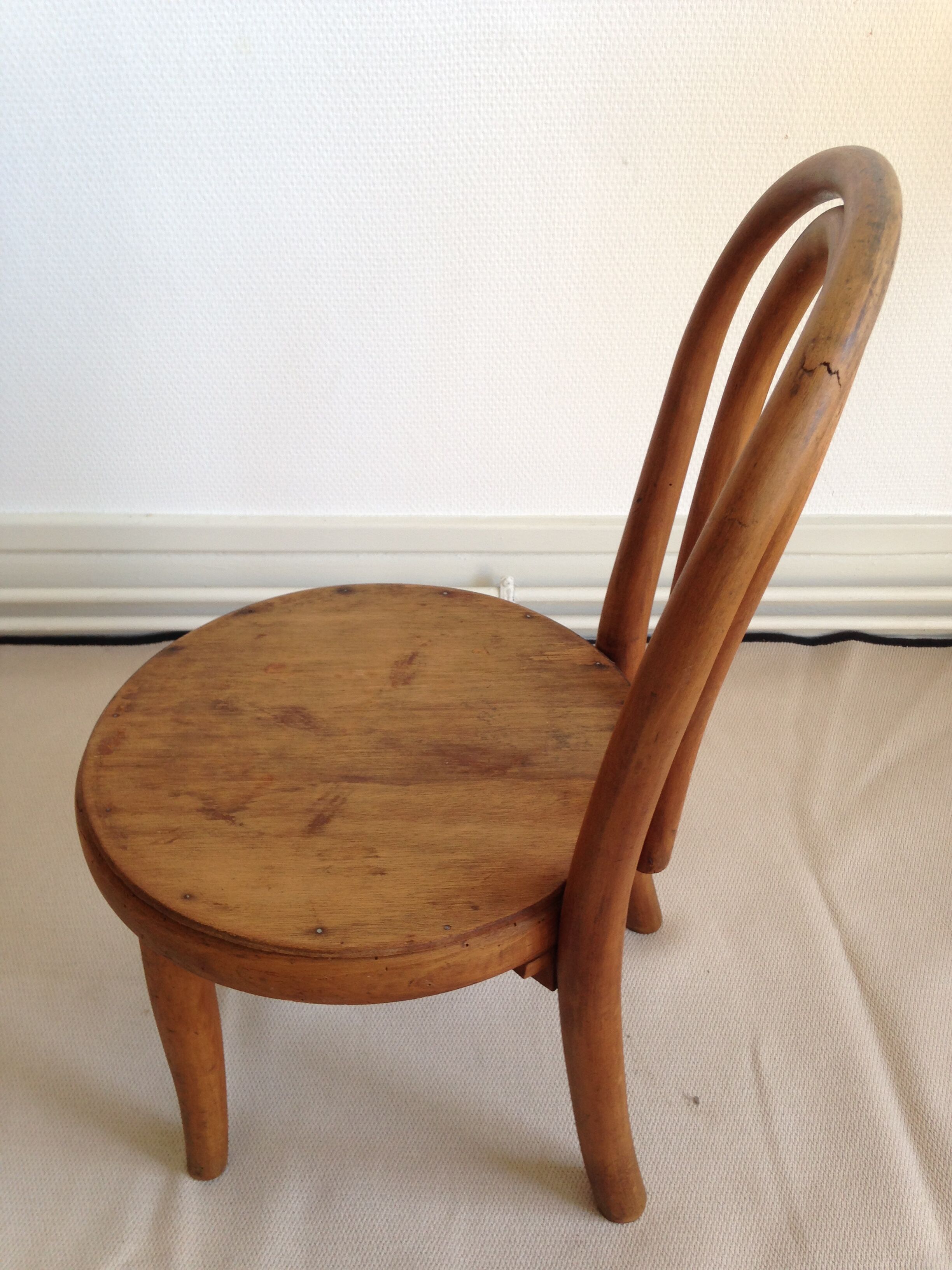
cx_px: 476
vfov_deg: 55.4
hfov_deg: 42.9
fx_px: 1210
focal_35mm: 33
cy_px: 635
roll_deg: +0.7
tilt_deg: -36.8
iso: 50
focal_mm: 4.12
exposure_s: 1/30
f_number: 2.4
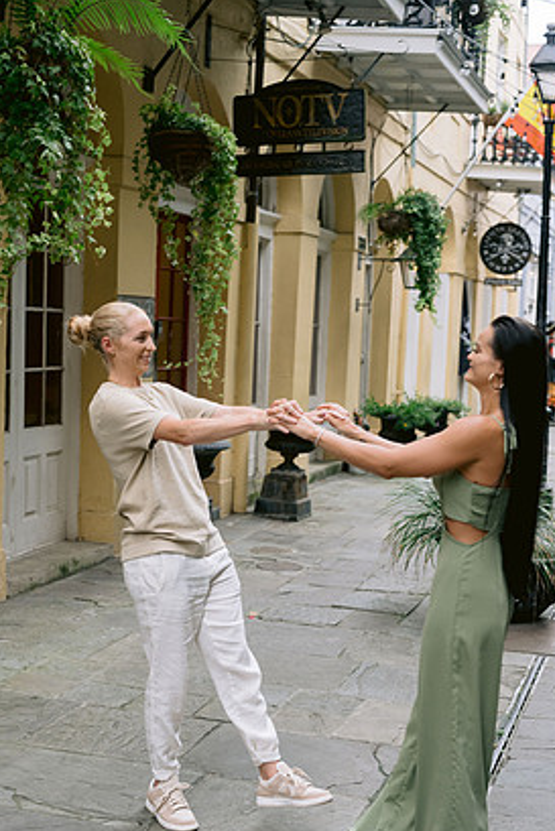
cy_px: 449
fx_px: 1271
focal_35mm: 55
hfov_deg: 24.6
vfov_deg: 36.2
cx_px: 289
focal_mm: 50
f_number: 4
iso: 640
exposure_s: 1/160
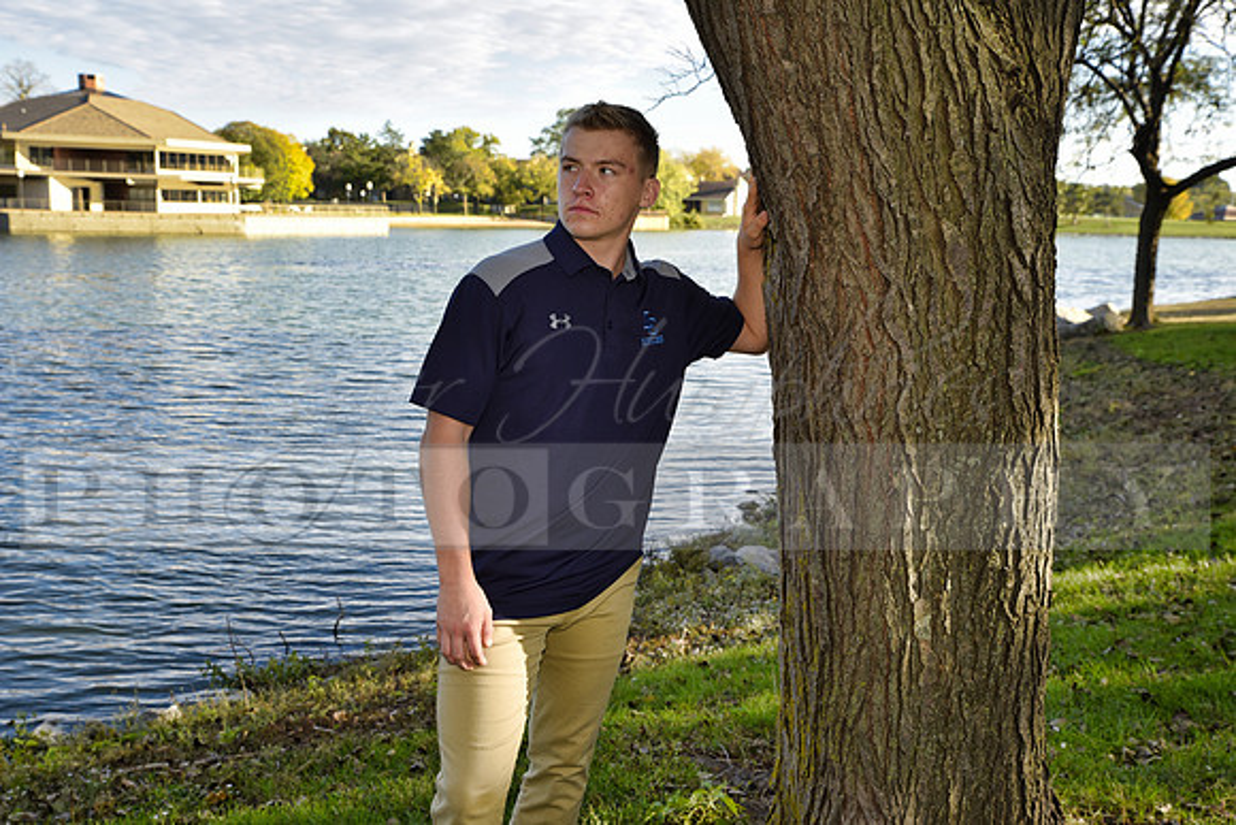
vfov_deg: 33.4
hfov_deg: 48.4
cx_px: 618
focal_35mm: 40
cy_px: 412
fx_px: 1374
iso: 200
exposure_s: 1/160
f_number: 6.3
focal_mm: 40
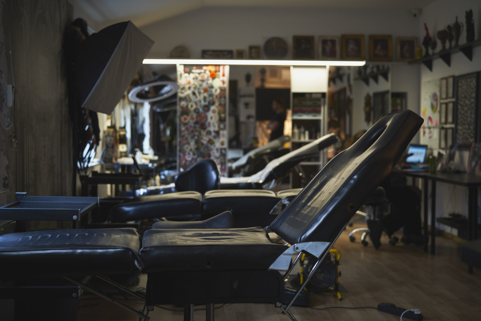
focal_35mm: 50
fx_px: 668
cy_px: 160
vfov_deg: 27.0
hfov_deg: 39.6
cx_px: 240
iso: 500
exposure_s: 1/80
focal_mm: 50
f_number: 2.2
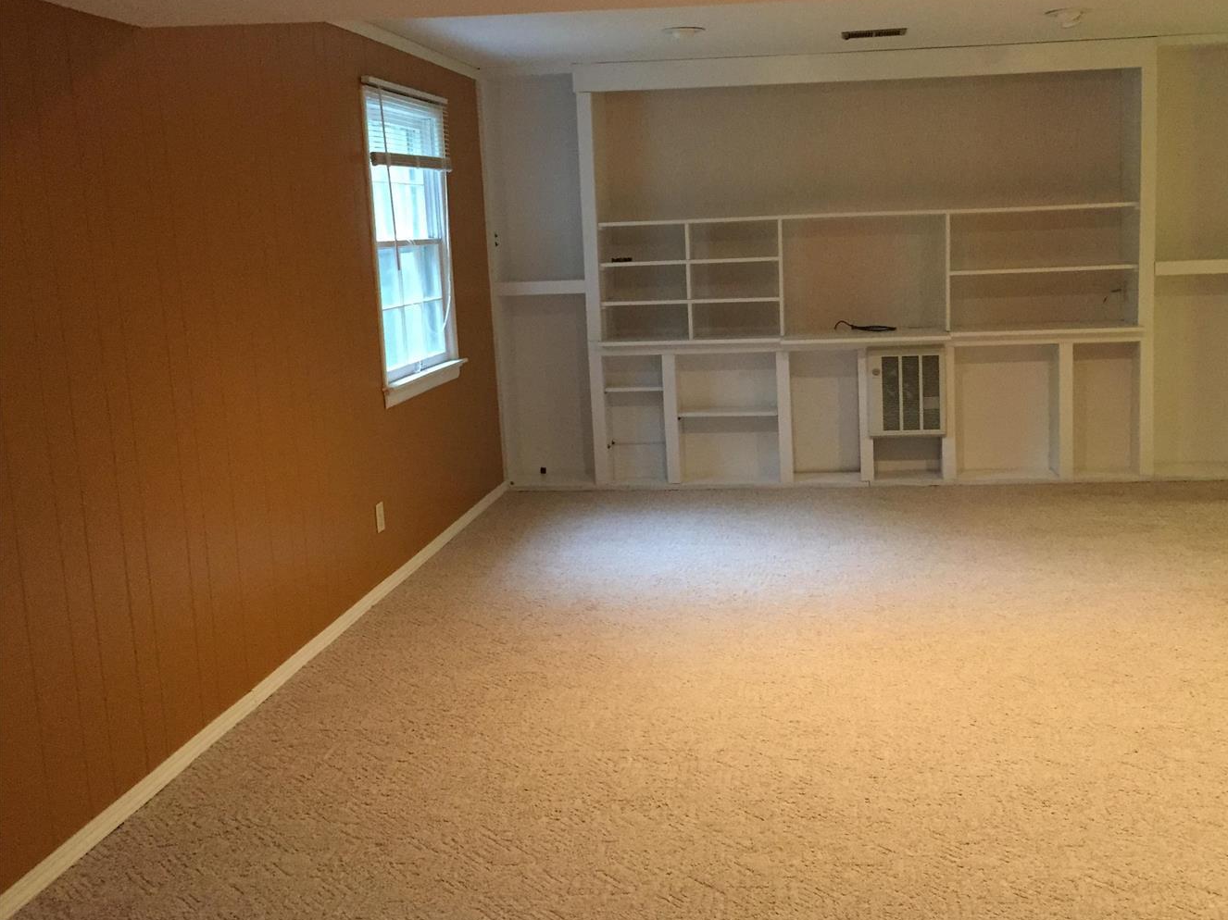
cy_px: 400
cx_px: 739
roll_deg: +1.6
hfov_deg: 52.3
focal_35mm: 35
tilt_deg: -7.6
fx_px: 1241
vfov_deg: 40.6
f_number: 2.2
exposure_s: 1/33
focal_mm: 4.15
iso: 320
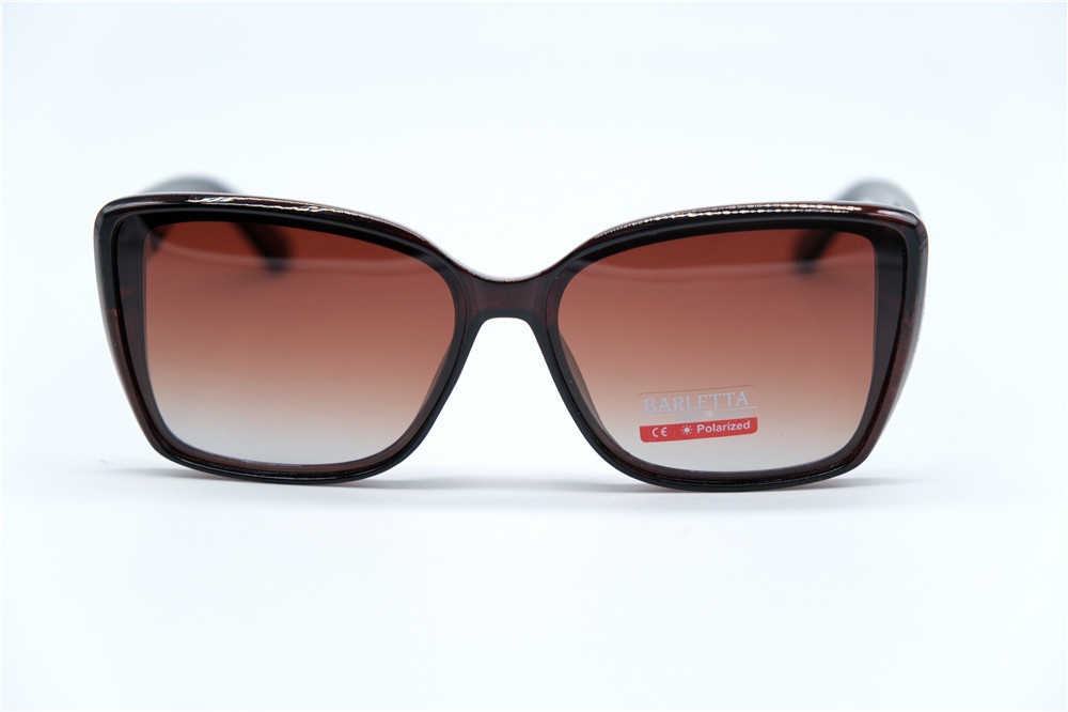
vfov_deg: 18.7
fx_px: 2165
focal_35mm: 73
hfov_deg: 27.7
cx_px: 534
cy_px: 356
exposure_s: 1/150
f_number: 4
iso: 160
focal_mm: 48.4
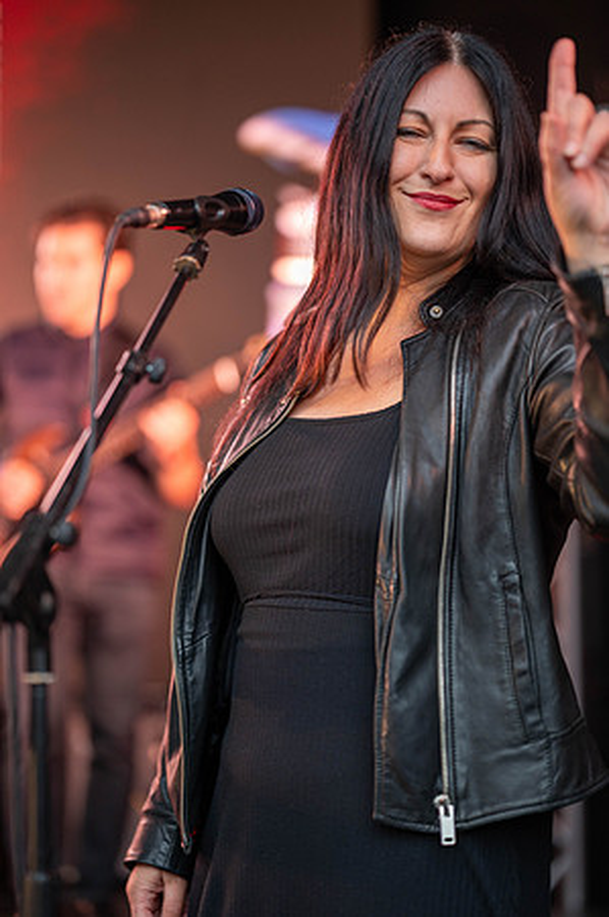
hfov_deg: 16.0
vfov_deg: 23.9
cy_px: 458
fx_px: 2162
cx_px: 304
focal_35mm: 85
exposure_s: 1/200
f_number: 1.8
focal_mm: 85
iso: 450
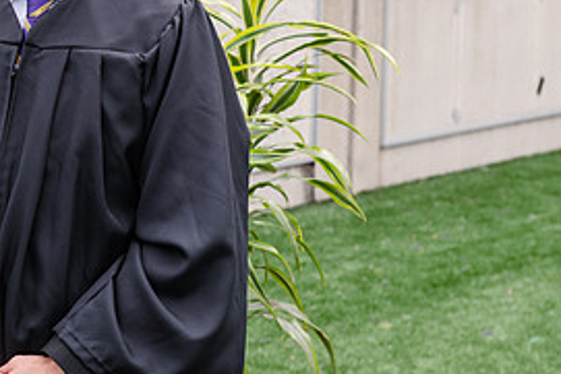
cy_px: 67
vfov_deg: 11.0
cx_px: 31
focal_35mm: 124
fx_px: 1933
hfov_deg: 16.2
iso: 200
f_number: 5.6
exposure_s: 1/200
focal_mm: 58
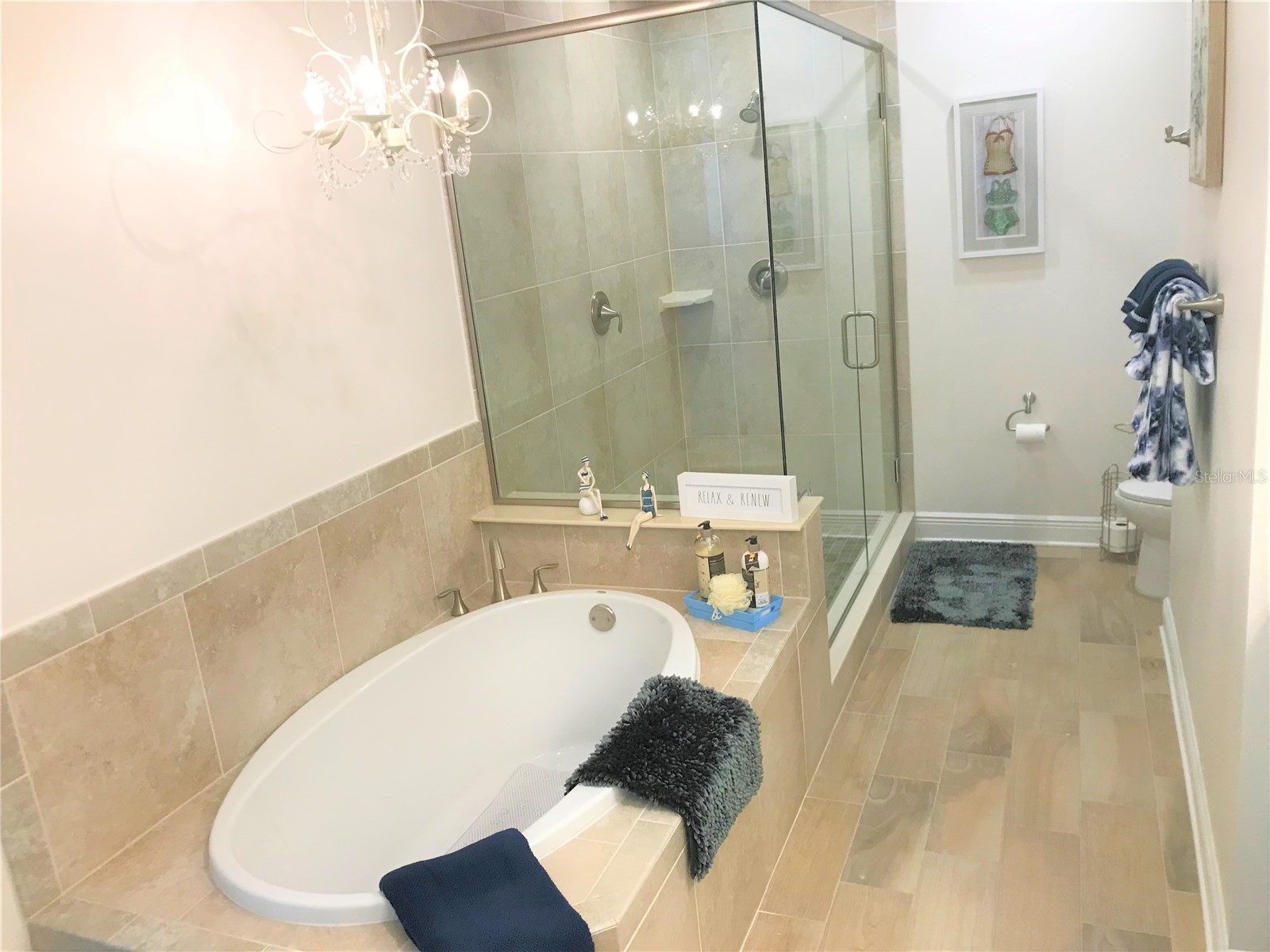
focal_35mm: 28
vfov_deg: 49.7
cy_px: 476
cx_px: 635
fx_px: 1027
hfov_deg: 63.4
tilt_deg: -16.1
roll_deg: +6.0
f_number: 1.8
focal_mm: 3.99
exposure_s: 1/30
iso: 25
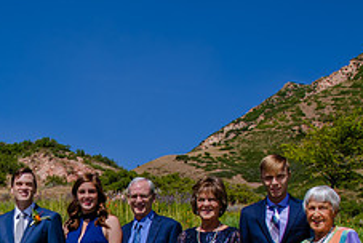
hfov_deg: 23.0
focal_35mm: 85
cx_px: 6
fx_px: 858
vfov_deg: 15.7
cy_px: 259
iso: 200
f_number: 13
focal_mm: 30
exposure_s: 1/250
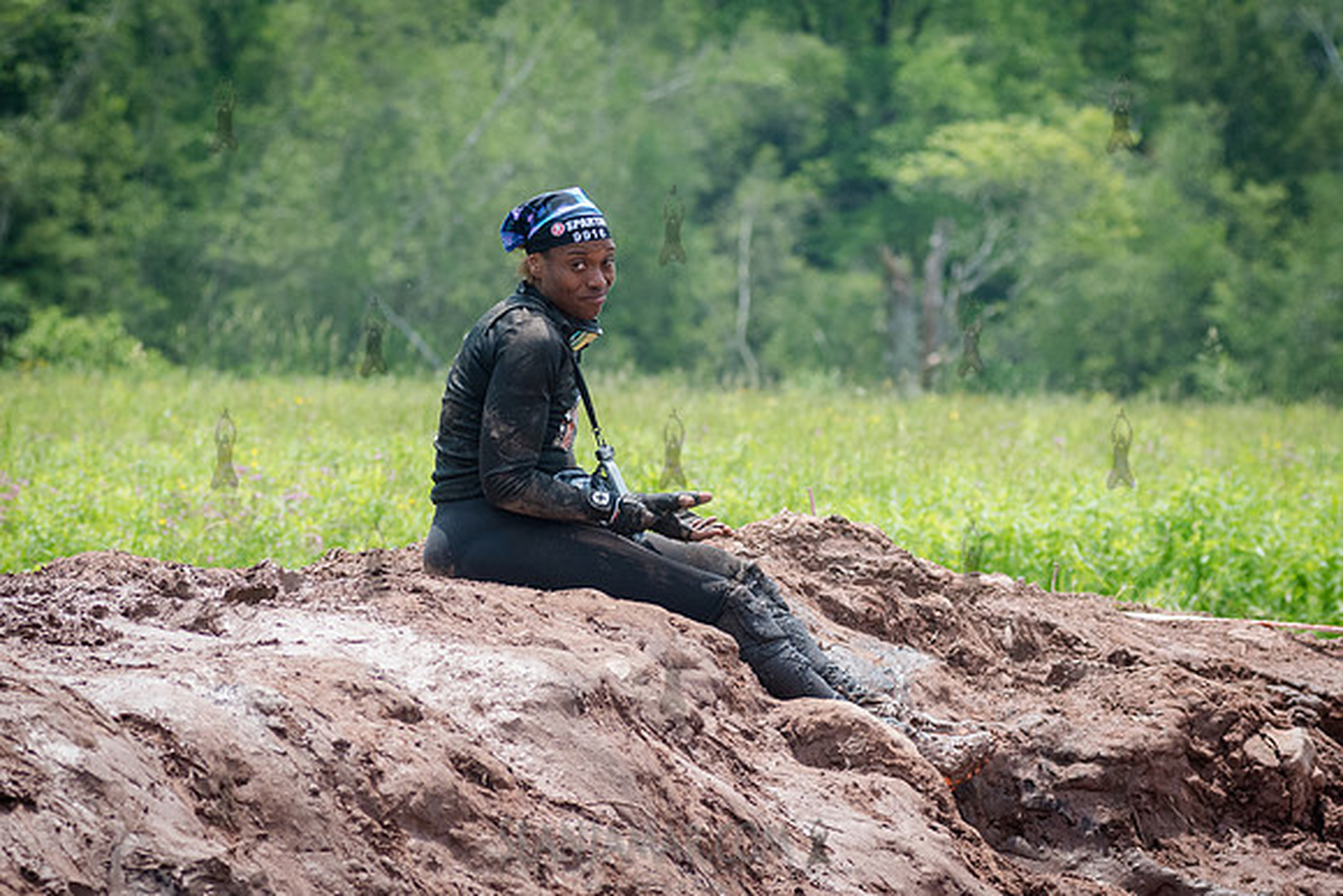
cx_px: 592
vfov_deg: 8.8
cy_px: 438
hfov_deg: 13.1
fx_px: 5832
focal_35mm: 156
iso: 1000
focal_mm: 100
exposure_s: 1/4000
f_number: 4
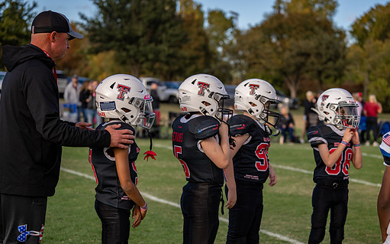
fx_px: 861
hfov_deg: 25.5
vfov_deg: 16.1
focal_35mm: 81
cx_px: 211
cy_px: 144
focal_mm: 70
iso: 100
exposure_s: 1/800
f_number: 2.8
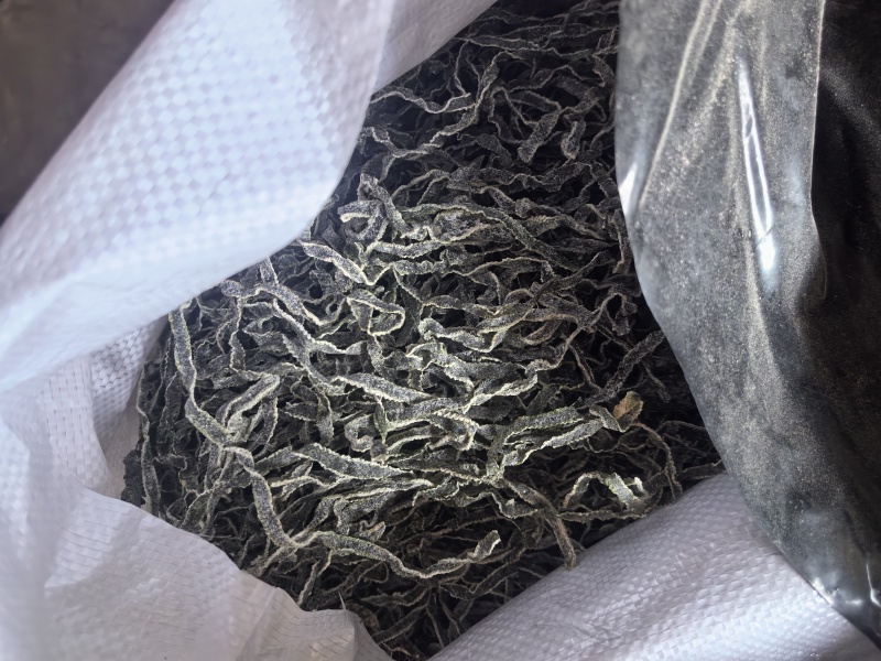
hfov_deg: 65.3
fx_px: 687
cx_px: 440
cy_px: 330
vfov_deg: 51.4
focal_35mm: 27
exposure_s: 1/100
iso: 125
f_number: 2
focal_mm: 5.72
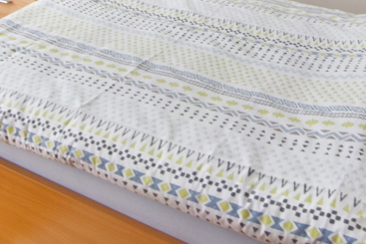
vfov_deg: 22.0
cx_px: 243
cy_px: -137
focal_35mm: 49
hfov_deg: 39.9
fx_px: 498
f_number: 4.5
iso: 125
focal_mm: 10
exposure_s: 1/15
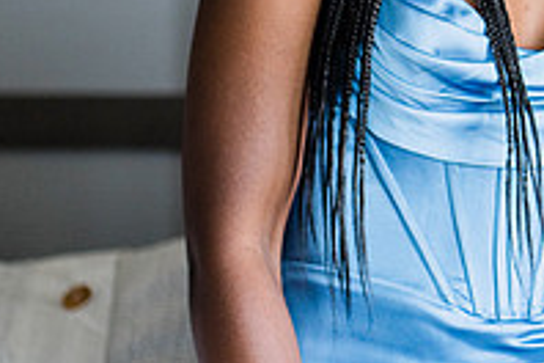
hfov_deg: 8.1
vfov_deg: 5.5
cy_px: -73
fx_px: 3762
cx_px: 753
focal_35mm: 249
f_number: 2.2
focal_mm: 85
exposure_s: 1/160
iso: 800
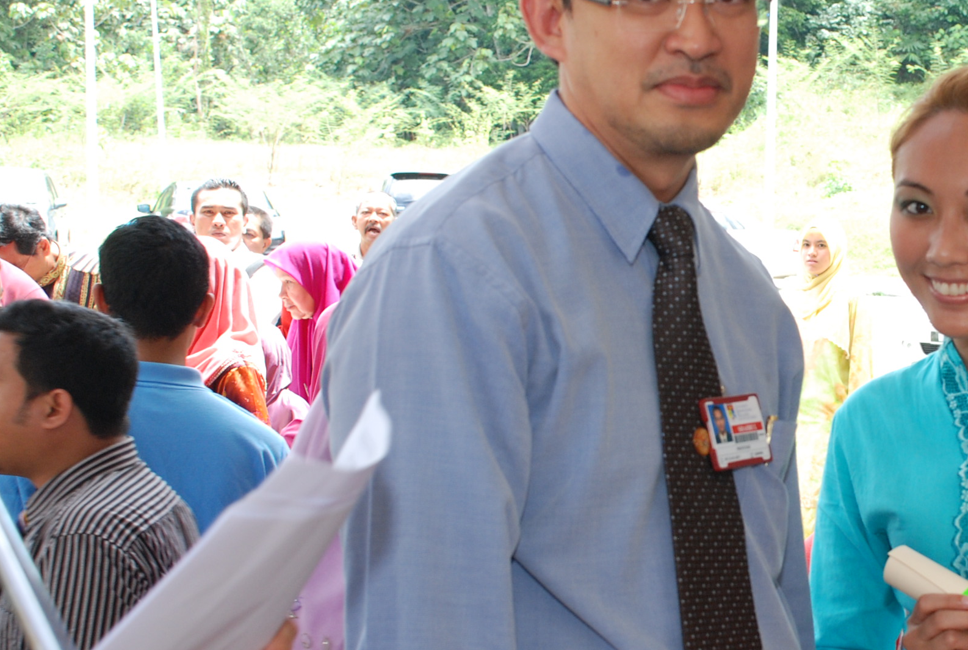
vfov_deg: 16.2
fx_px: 2288
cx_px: 843
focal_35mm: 85
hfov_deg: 23.4
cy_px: 362
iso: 400
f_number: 5.6
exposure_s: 1/100
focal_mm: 31
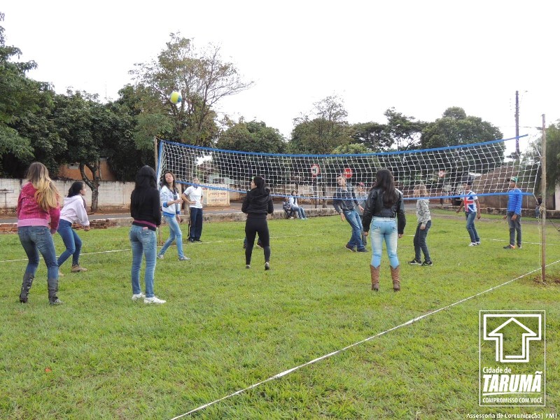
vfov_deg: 36.0
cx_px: 280
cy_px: 210
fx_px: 647
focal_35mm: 40
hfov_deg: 46.8
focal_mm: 7.1
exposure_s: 1/320
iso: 100
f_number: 3.3
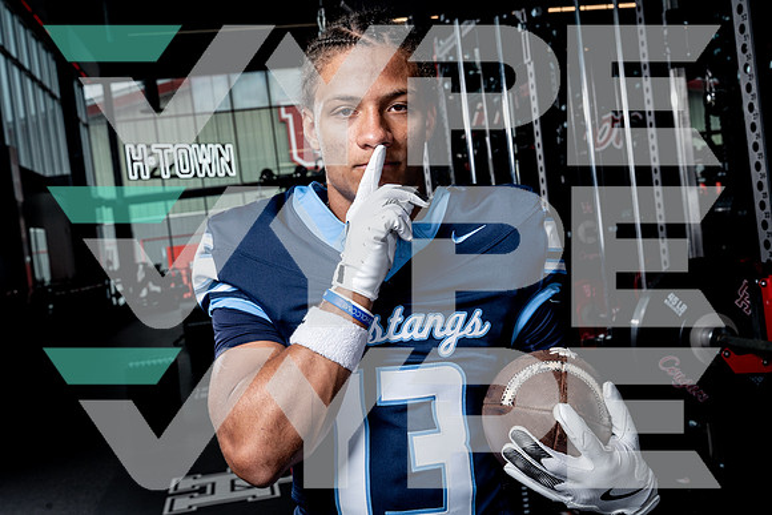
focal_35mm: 41
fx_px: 879
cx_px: 386
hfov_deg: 47.4
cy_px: 258
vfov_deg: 32.6
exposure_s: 1/250
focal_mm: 41
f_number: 9
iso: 640
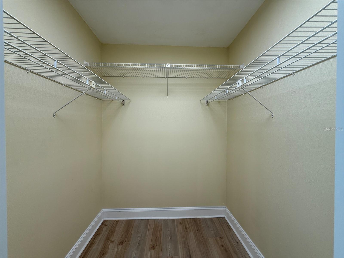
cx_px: 172
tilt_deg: -1.7
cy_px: 129
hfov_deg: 102.1
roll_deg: -0.9
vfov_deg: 85.7
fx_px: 139
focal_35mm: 14
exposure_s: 1/120
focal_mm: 2.22
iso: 80
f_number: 2.2
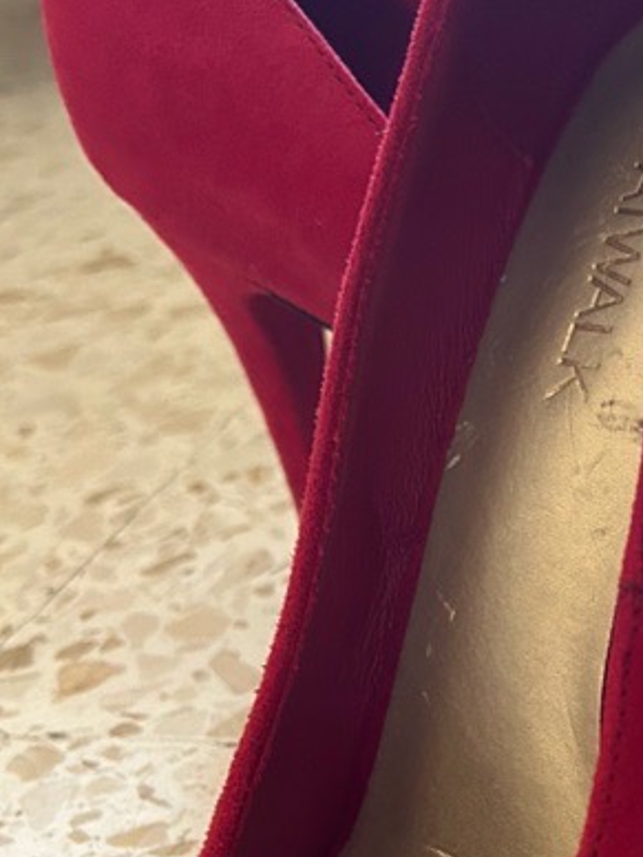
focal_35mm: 67
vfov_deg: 28.2
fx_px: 1659
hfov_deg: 20.9
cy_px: 711
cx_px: 705
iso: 500
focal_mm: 5.7
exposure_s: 1/60
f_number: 1.5
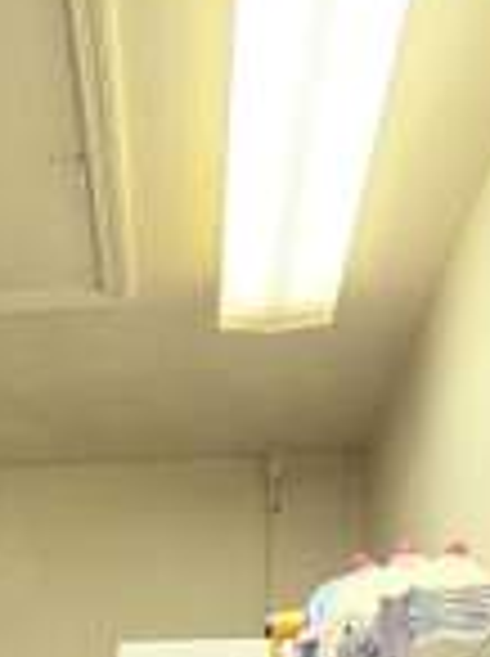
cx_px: 49
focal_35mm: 57
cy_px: 1017
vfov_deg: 24.8
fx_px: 1079
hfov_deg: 24.8
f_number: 2.2
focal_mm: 2.2
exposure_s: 1/60
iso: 320
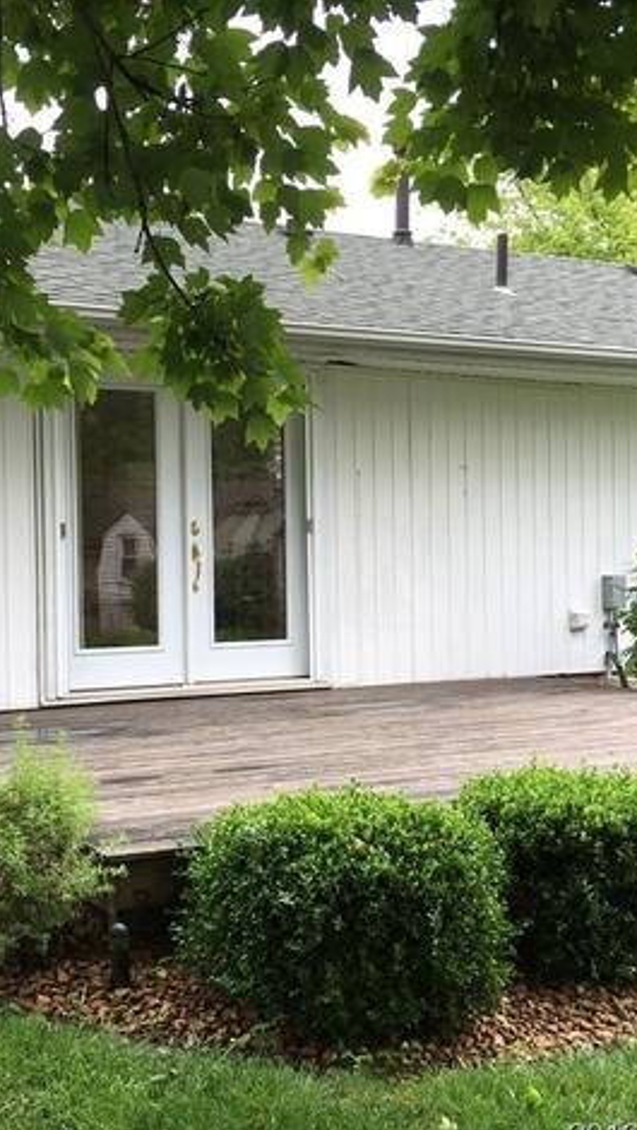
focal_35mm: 43
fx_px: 1289
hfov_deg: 27.6
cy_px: 575
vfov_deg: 47.3
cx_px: 228
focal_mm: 4.15
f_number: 2.2
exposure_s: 1/224
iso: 25
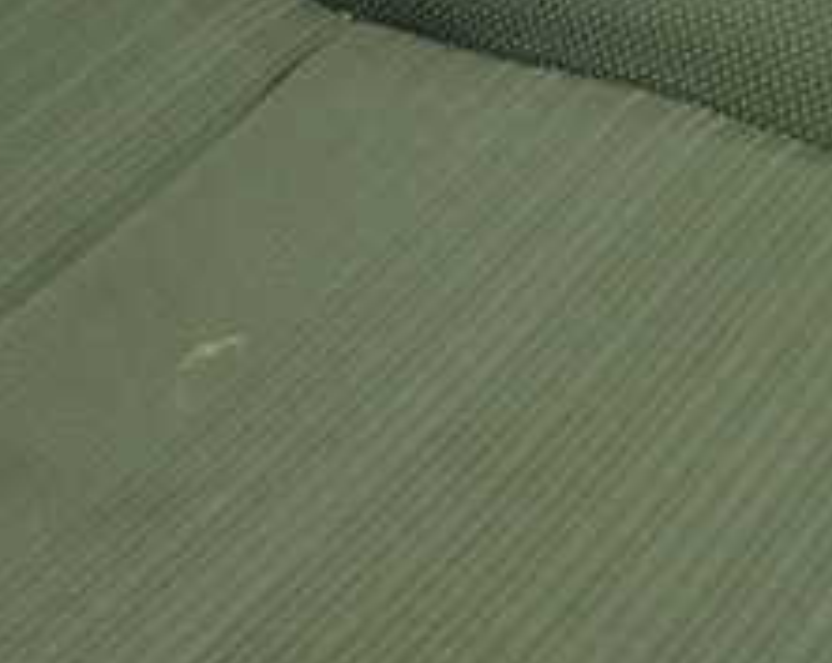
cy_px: 502
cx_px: 221
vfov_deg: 22.9
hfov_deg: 28.4
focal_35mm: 66
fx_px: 1623
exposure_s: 1/30
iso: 250
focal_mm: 4.5
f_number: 2
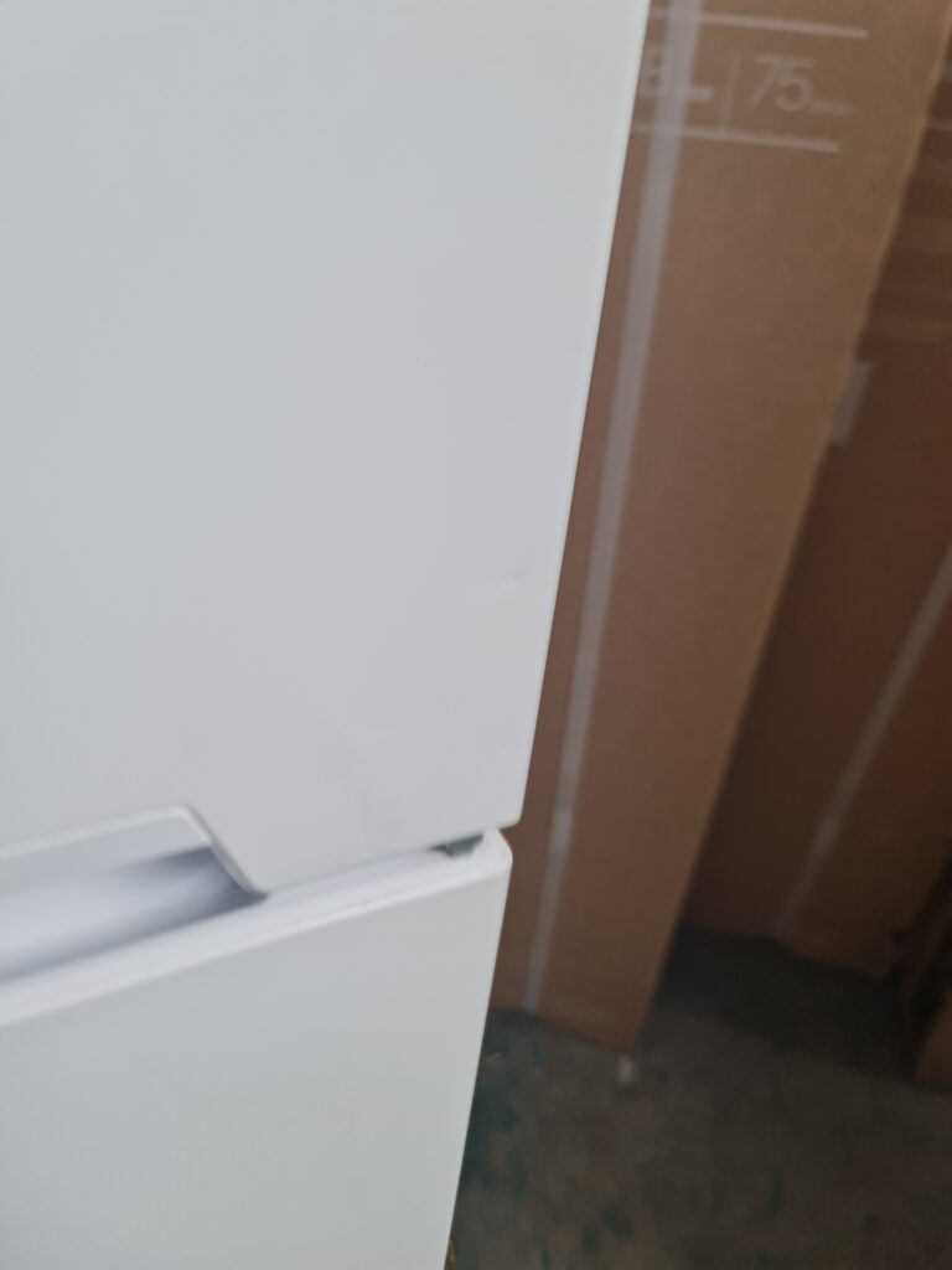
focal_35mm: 25
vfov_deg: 69.4
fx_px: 917
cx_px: 476
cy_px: 635
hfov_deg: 54.9
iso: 64
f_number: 1.8
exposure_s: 1/100
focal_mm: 7
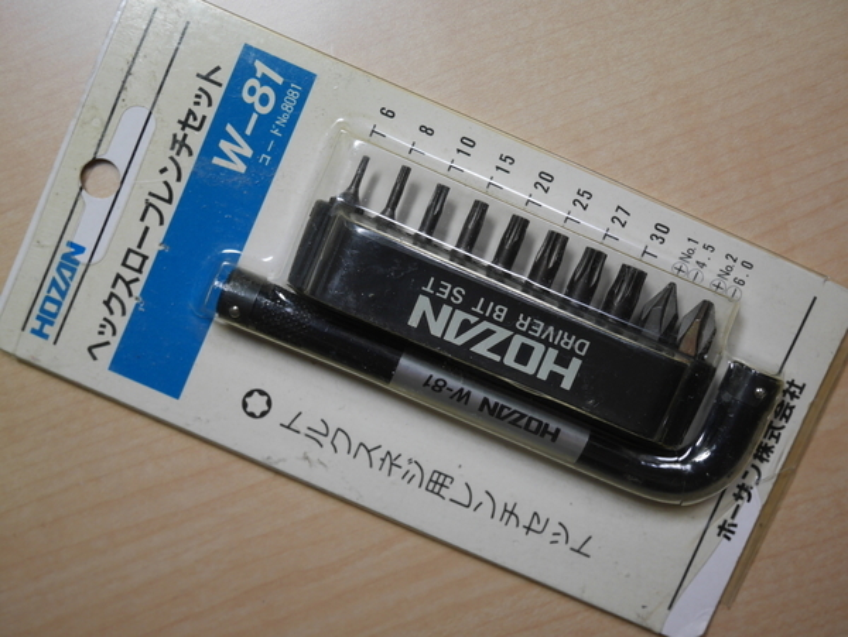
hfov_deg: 39.6
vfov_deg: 30.3
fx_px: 1177
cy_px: 318
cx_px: 424
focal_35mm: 48
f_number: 5
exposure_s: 1/60
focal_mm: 24
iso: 400
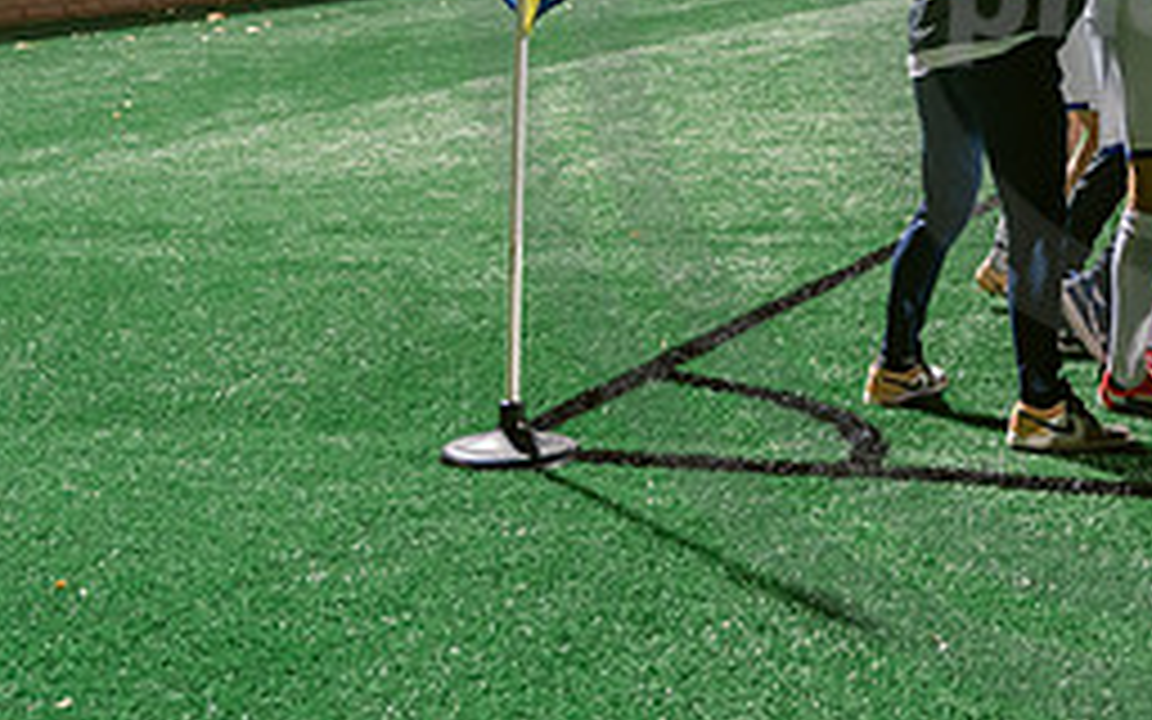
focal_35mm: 83
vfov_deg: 15.3
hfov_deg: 23.4
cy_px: -61
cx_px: 1260
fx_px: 2606
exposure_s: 1/100
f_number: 3.2
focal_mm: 36
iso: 2500
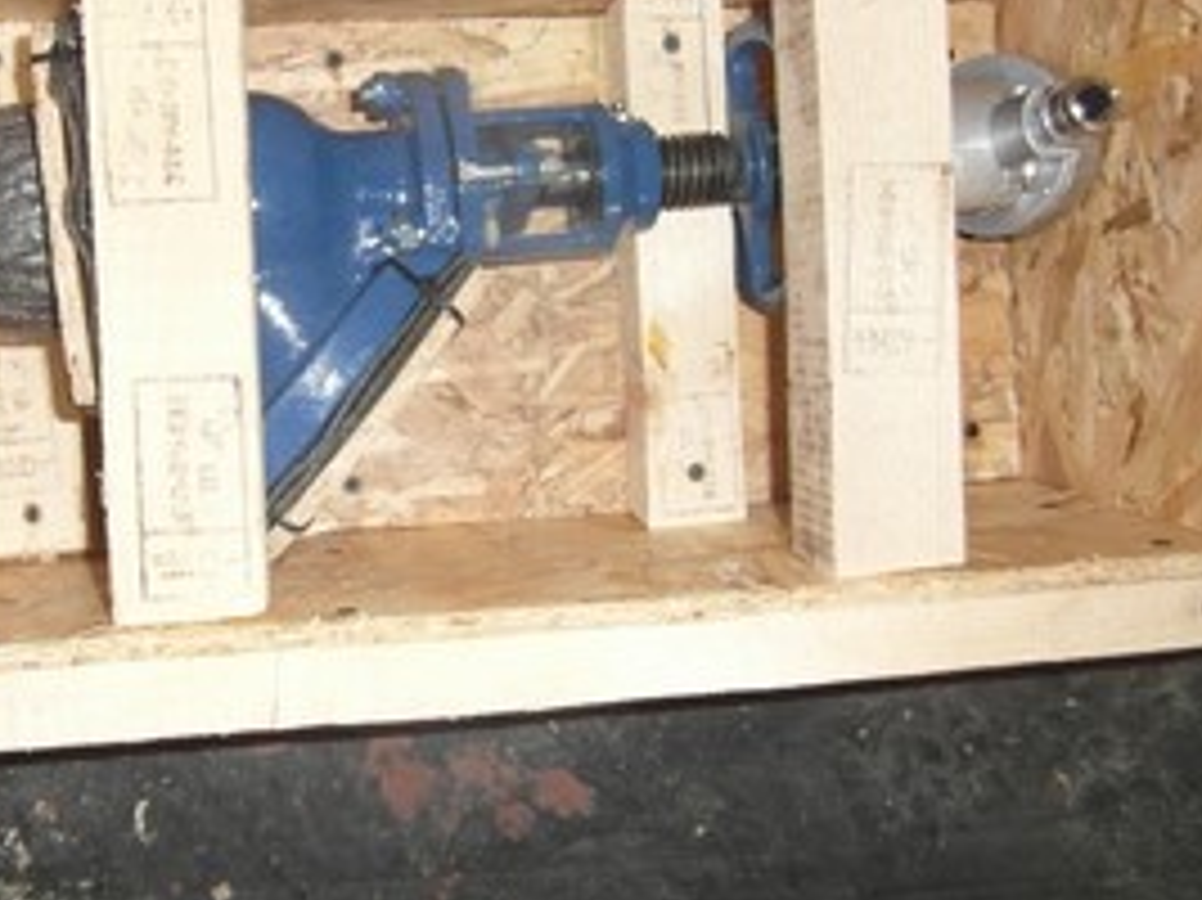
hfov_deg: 51.0
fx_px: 1249
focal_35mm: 36
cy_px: 364
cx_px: 482
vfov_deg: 39.5
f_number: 3.2
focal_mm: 4
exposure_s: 1/30
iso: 120
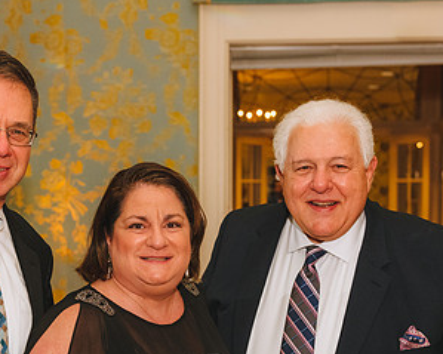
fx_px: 1101
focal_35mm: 84
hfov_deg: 22.6
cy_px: 270
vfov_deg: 18.1
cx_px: 138
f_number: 4
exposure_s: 1/160
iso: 3200
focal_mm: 44
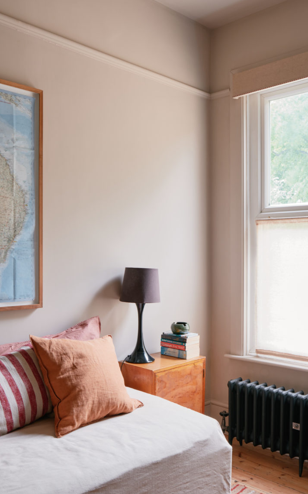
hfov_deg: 37.3
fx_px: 457
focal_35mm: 34
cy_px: 245
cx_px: 155
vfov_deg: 56.7
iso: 160
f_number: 11
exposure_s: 1/1.3
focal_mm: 22
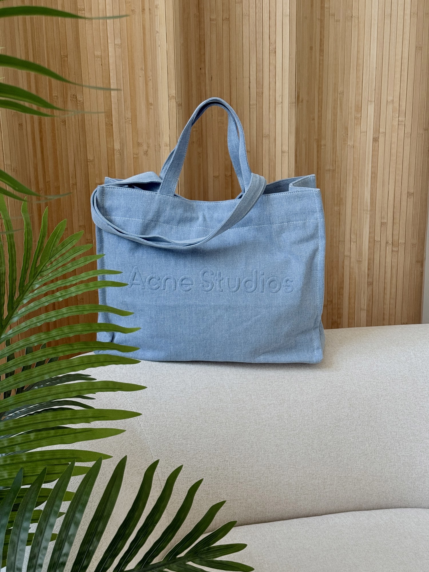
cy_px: 286
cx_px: 214
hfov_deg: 30.3
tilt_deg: -14.2
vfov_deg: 39.7
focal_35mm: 48
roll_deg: +0.3
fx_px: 793
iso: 64
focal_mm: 6.76
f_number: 1.78
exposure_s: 1/122
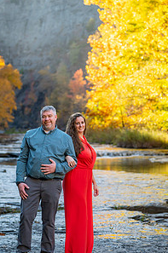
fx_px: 745
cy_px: 98
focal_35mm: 106
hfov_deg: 12.9
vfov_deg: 19.3
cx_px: 83
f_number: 2.8
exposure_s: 1/2000
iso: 640
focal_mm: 70
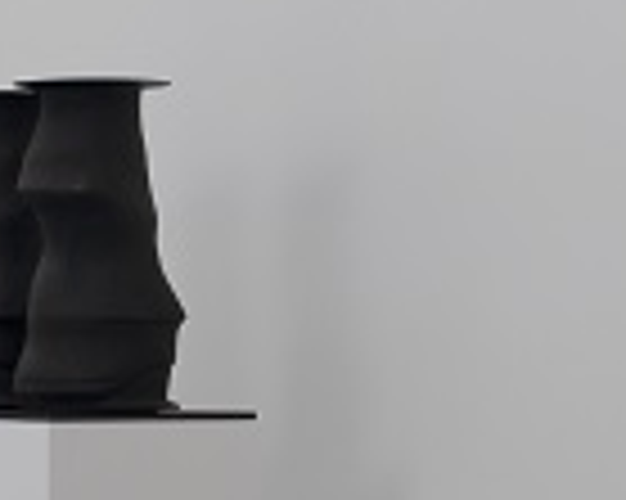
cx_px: -189
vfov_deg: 7.9
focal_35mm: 196
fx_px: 3629
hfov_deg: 9.7
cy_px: 354
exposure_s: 1.3
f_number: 9
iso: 100
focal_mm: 29
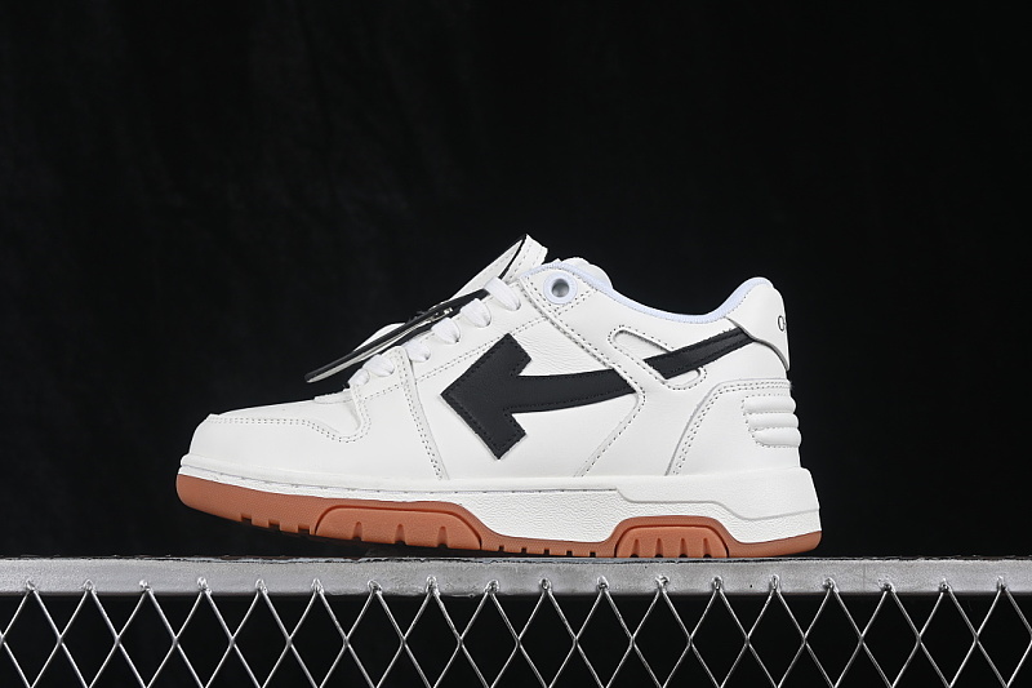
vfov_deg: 18.2
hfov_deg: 27.0
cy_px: 344
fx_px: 2149
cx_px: 516
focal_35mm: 75
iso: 160
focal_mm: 50
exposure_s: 1/80
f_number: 8
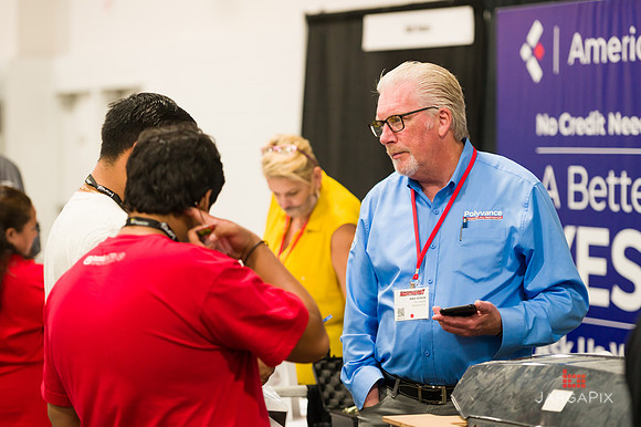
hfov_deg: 17.1
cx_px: 320
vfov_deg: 11.4
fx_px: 2135
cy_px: 214
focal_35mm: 120
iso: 2000
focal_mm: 120
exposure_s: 1/125
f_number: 3.2
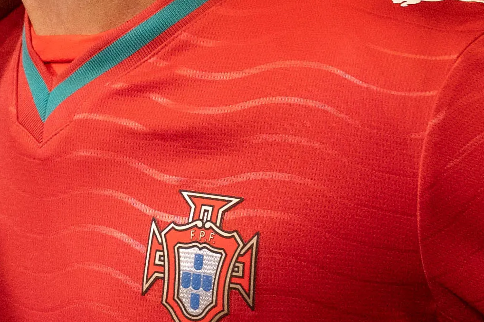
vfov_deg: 4.0
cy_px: 30
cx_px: -424
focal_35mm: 344
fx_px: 4624
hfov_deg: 5.9
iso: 2000
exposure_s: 1/320
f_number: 3.2
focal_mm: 50
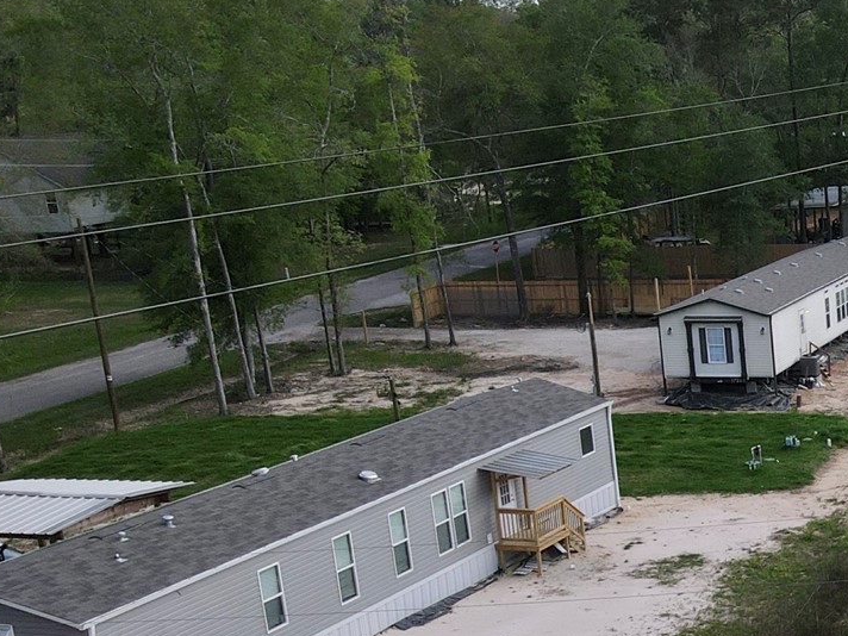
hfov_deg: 23.9
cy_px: 603
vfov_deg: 20.8
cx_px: 1167
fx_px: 1690
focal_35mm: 69
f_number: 2.8
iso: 100
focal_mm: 4.5
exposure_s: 1/400
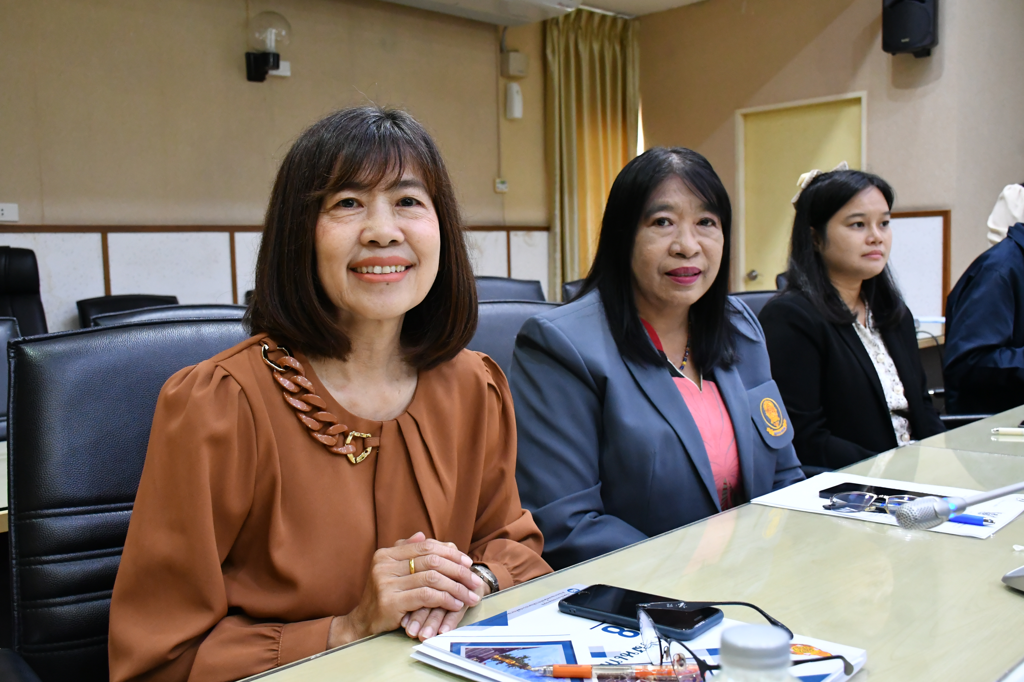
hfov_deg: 55.8
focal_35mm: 34
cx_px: 512
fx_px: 967
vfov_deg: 38.9
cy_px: 341
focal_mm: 23
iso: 4000
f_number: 5.6
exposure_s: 1/40
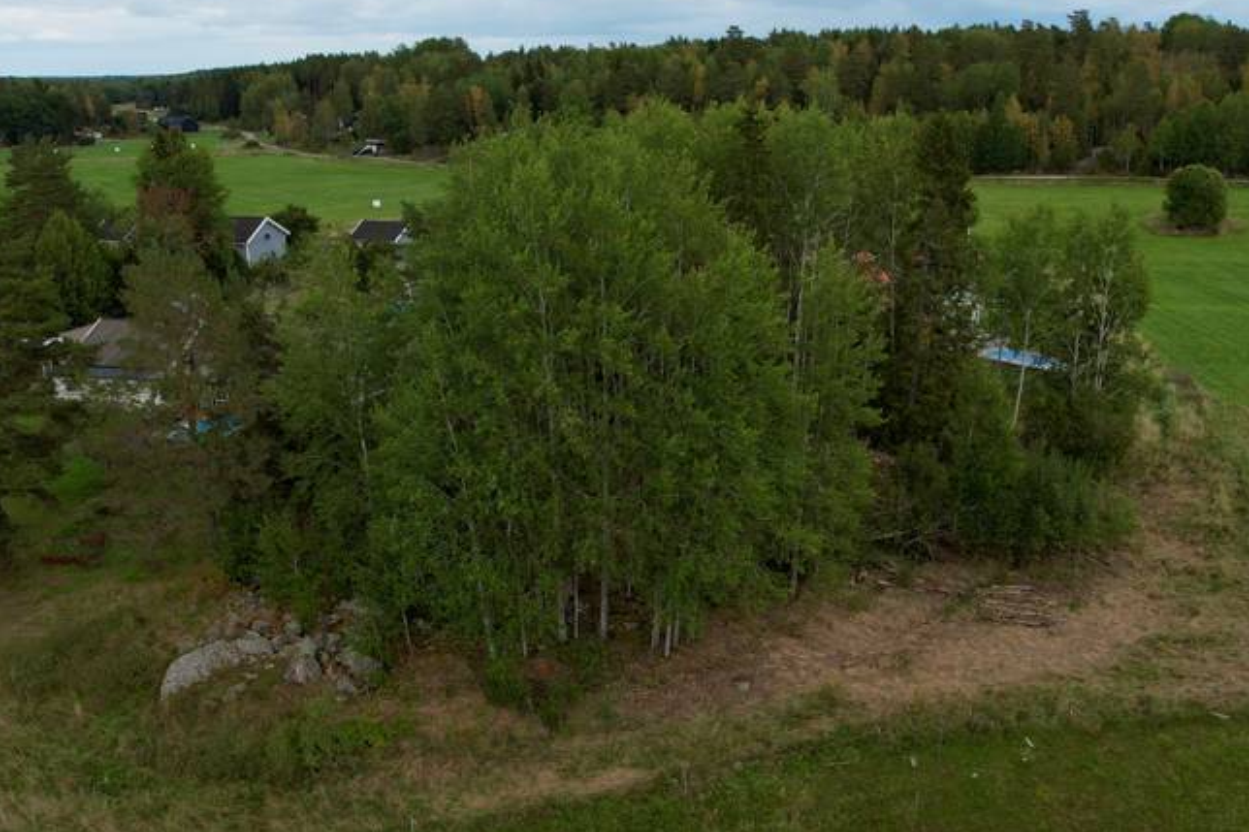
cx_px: 663
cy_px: 478
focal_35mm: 35
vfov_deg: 37.8
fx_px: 1214
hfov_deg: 54.4
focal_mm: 8.38
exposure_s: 1/800
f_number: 2.8
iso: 100
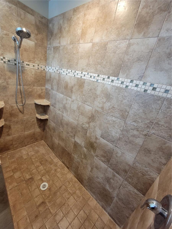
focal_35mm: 13
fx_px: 86
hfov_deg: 89.9
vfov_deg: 106.2
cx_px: 86
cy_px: 114
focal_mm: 2.2
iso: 320
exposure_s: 1/40
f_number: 2.2
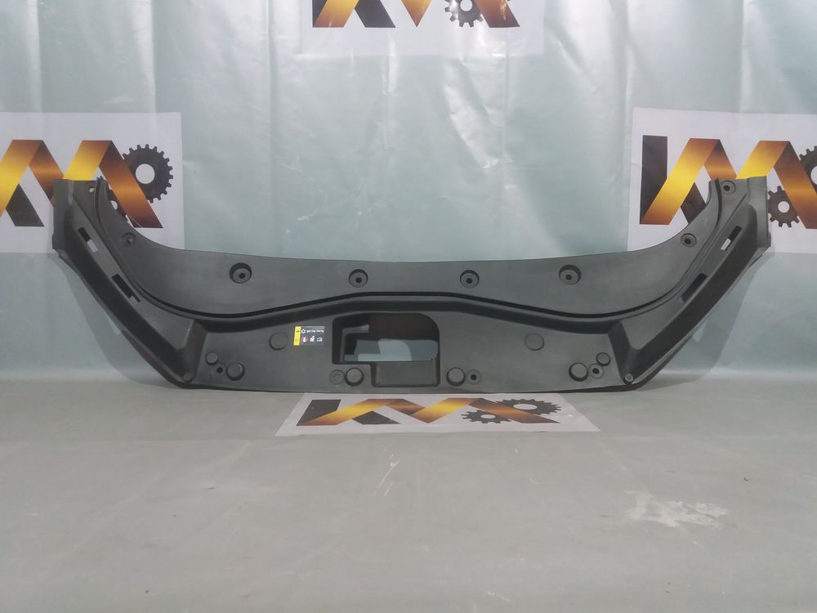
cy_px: 306
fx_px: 661
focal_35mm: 28
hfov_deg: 63.4
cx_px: 408
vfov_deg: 49.7
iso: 160
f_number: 1.9
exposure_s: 1/17
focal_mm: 3.7
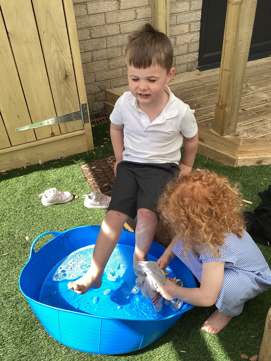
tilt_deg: -40.2
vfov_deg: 58.4
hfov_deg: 45.4
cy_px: 180
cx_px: 136
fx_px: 324
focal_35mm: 31
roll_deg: +3.3
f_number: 2.4
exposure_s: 1/433
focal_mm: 3.3
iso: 25
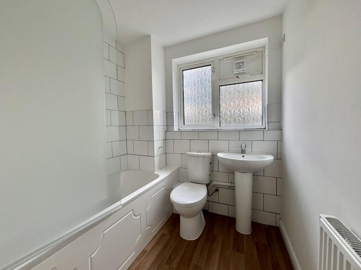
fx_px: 146
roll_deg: +1.0
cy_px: 135
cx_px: 180
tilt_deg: -2.1
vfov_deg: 85.7
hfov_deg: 102.1
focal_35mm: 14
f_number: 2.2
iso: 320
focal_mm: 2.22
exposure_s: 1/100
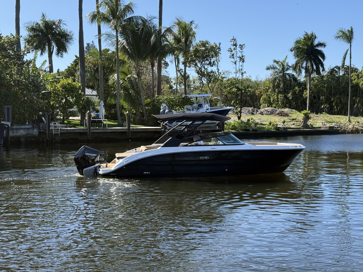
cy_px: 136
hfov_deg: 39.7
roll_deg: -0.7
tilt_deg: -2.3
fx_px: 503
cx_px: 182
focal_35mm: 48
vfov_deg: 30.3
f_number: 1.78
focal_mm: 6.76
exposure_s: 1/2865
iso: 100
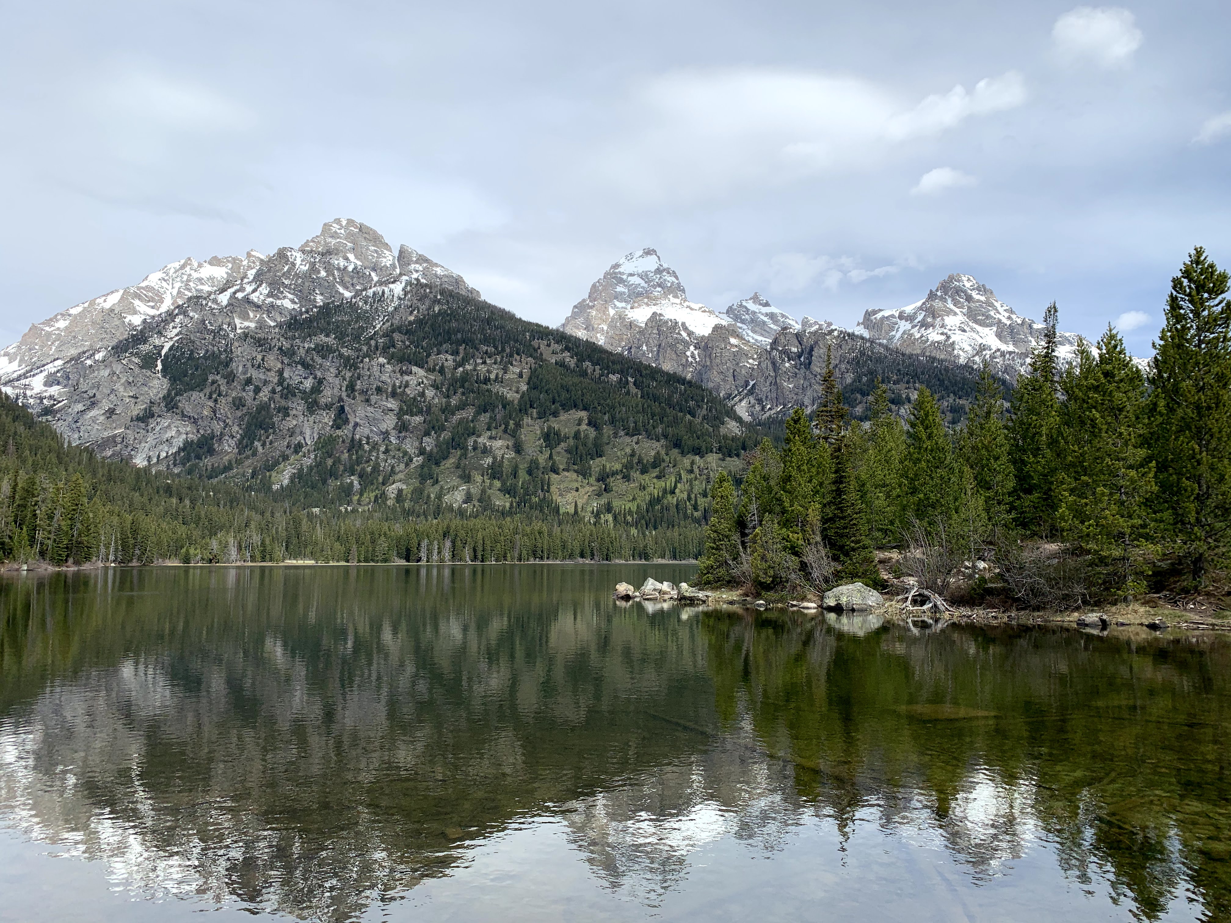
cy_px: 462
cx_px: 616
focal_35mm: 26
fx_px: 925
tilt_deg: +6.9
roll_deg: -0.2
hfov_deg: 67.3
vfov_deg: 53.1
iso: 25
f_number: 1.8
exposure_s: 1/3185
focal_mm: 4.25
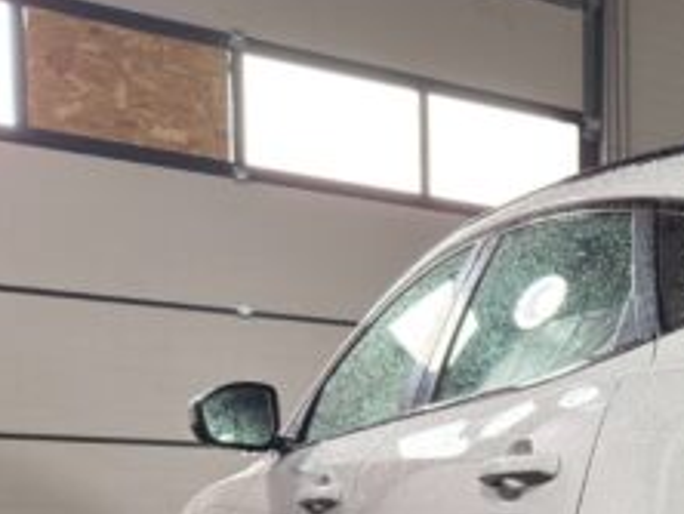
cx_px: 897
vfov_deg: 20.3
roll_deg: -1.8
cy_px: 648
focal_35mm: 67
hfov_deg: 25.0
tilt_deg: -6.4
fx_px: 1325
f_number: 1.78
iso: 250
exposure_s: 1/50
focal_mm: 6.76
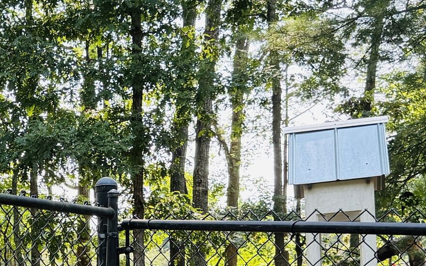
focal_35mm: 88
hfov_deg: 22.4
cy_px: 353
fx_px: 1022
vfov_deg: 14.2
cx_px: -29
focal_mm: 6.76
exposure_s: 1/567
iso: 100
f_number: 1.78
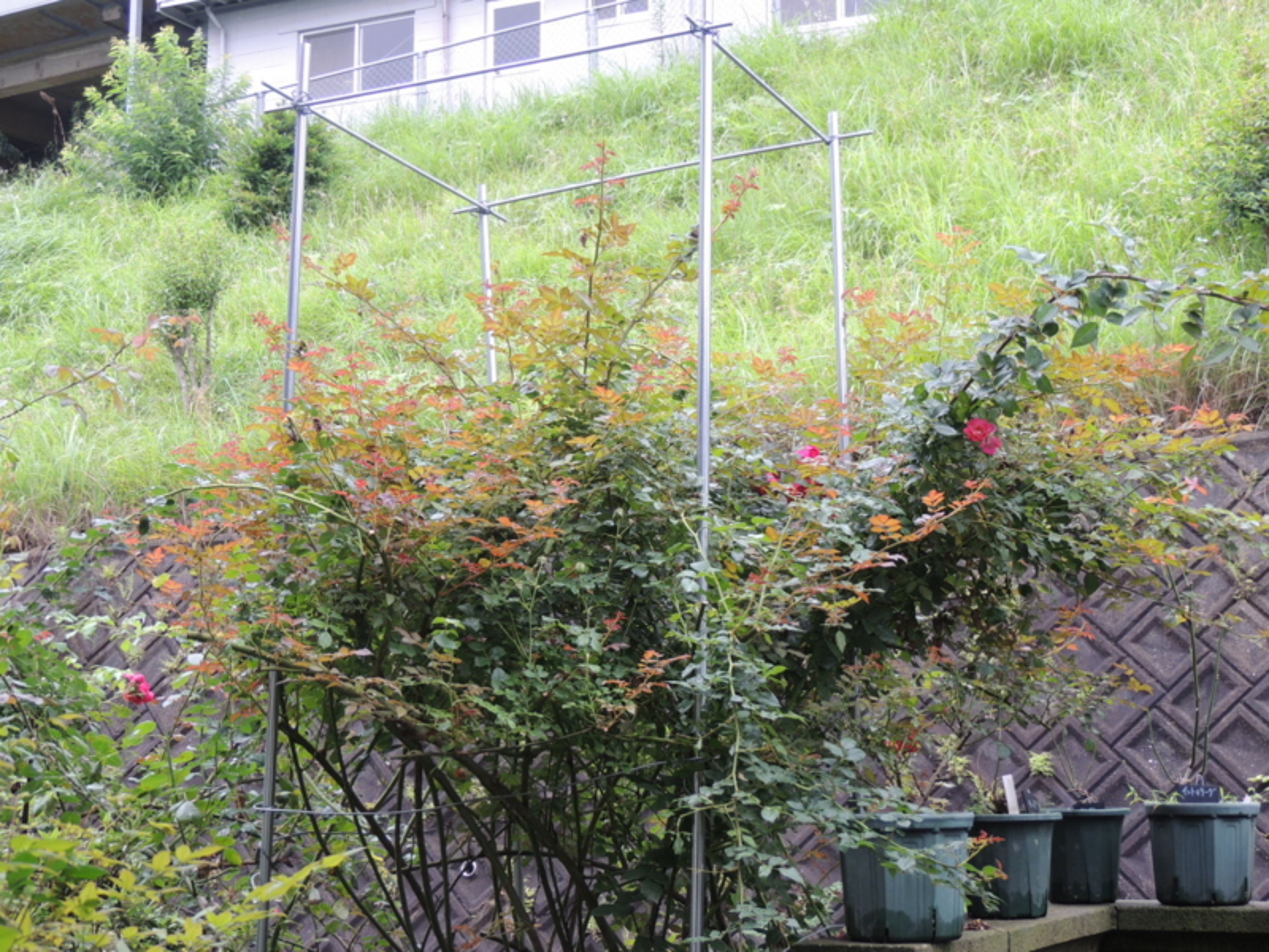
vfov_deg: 26.6
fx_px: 2016
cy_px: 476
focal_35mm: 55
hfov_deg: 34.9
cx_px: 634
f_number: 3.7
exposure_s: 1/60
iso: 160
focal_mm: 9.8
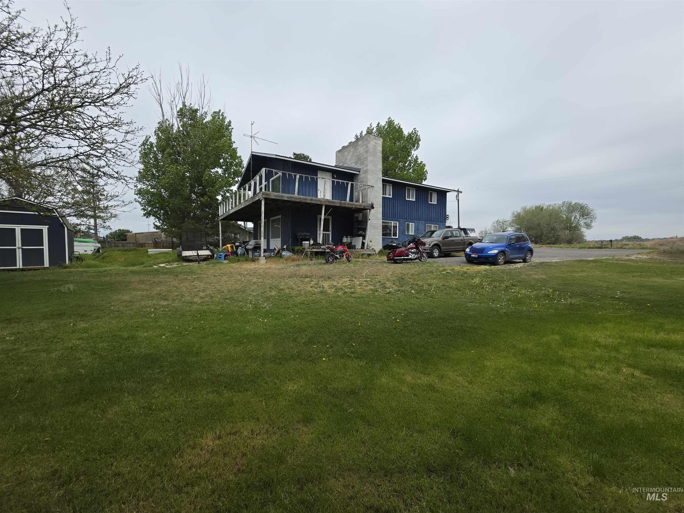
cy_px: 256
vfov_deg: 89.9
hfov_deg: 106.2
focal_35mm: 13
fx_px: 257
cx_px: 342
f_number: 1.9
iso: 16
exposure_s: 1/965
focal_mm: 2.2
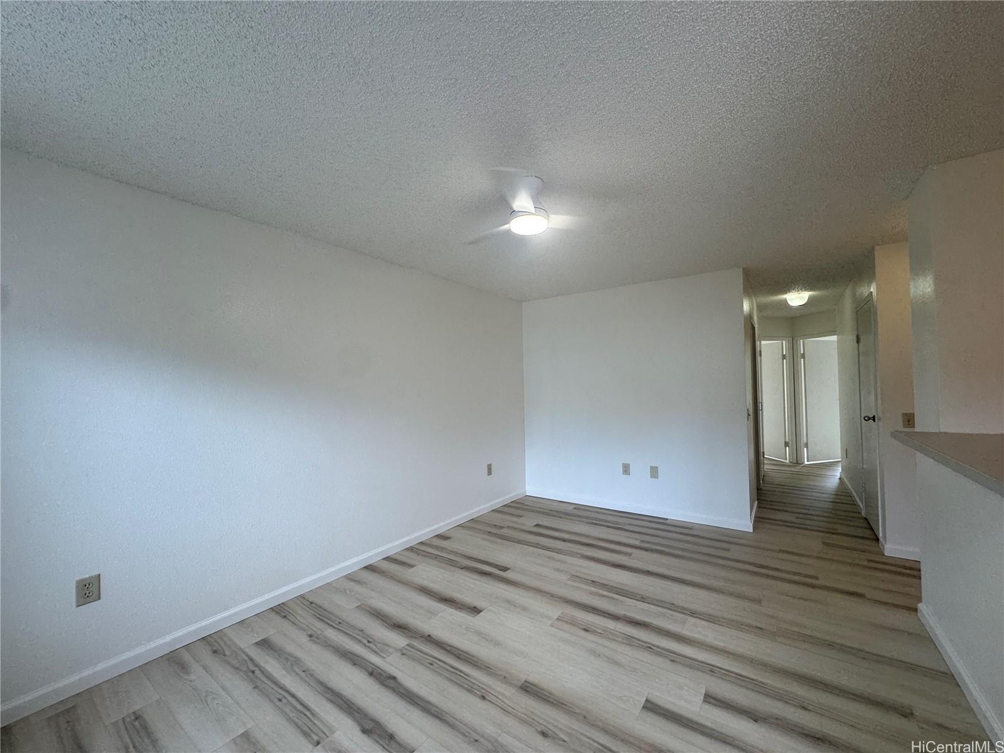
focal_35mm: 14
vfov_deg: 85.7
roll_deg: +1.8
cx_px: 502
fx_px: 406
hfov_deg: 102.1
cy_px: 376
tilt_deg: +1.8
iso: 80
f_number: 2.2
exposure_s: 1/120
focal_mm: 2.22
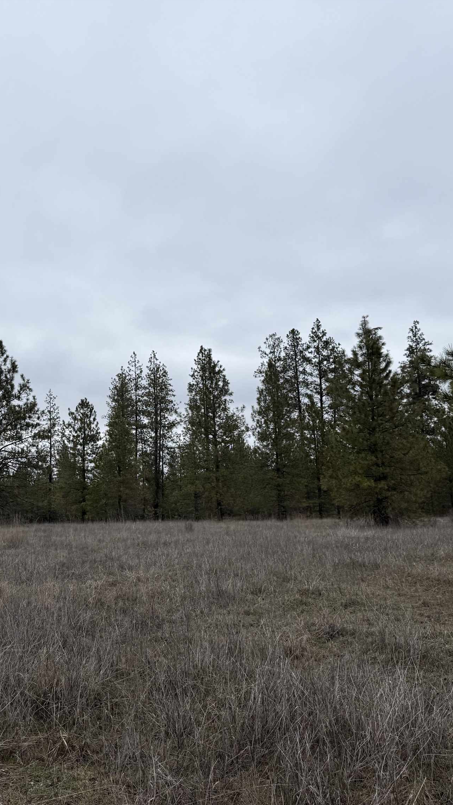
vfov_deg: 56.6
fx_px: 747
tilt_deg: +14.7
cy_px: 402
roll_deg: +0.4
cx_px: 155
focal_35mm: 35
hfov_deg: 33.5
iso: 80
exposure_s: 1/1250
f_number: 1.78
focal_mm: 6.76
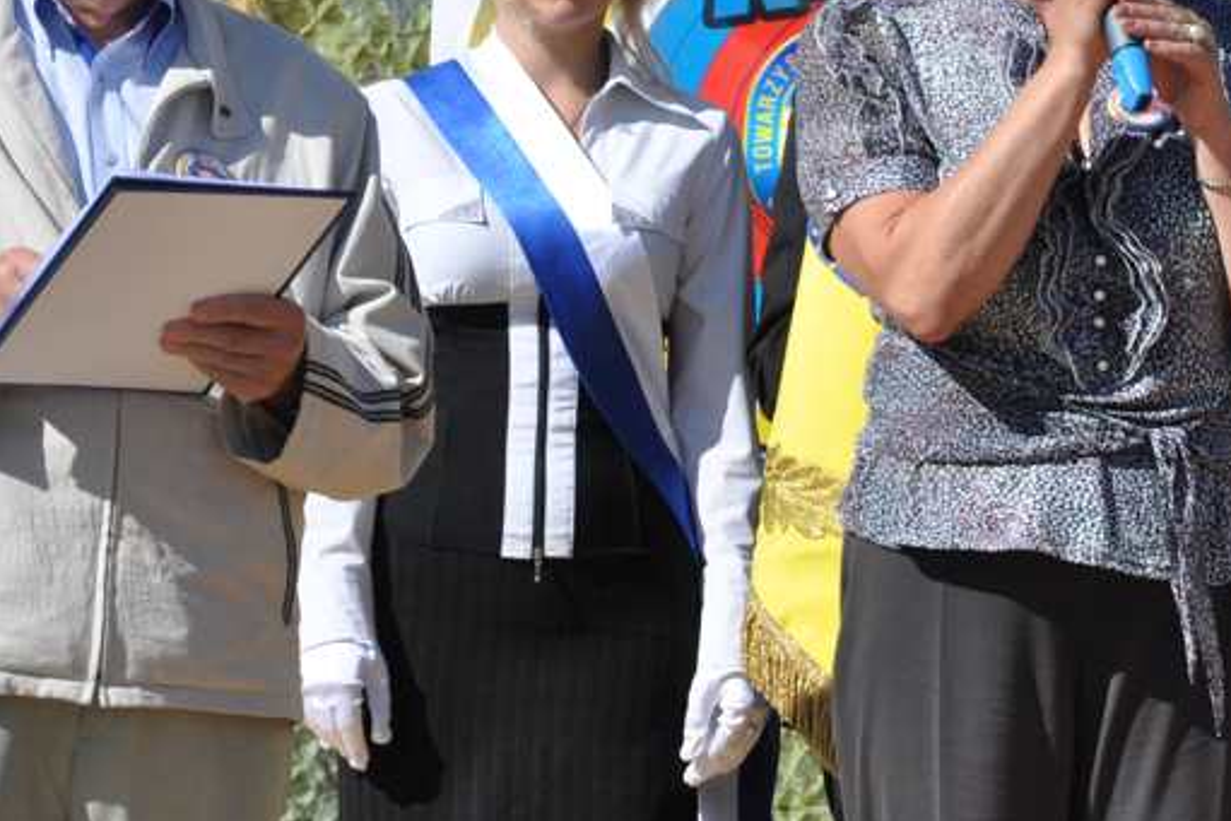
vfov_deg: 4.4
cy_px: 149
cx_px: 728
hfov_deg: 6.5
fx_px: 10774
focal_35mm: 315
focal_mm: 105
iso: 500
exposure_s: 1/3000
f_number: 5.6
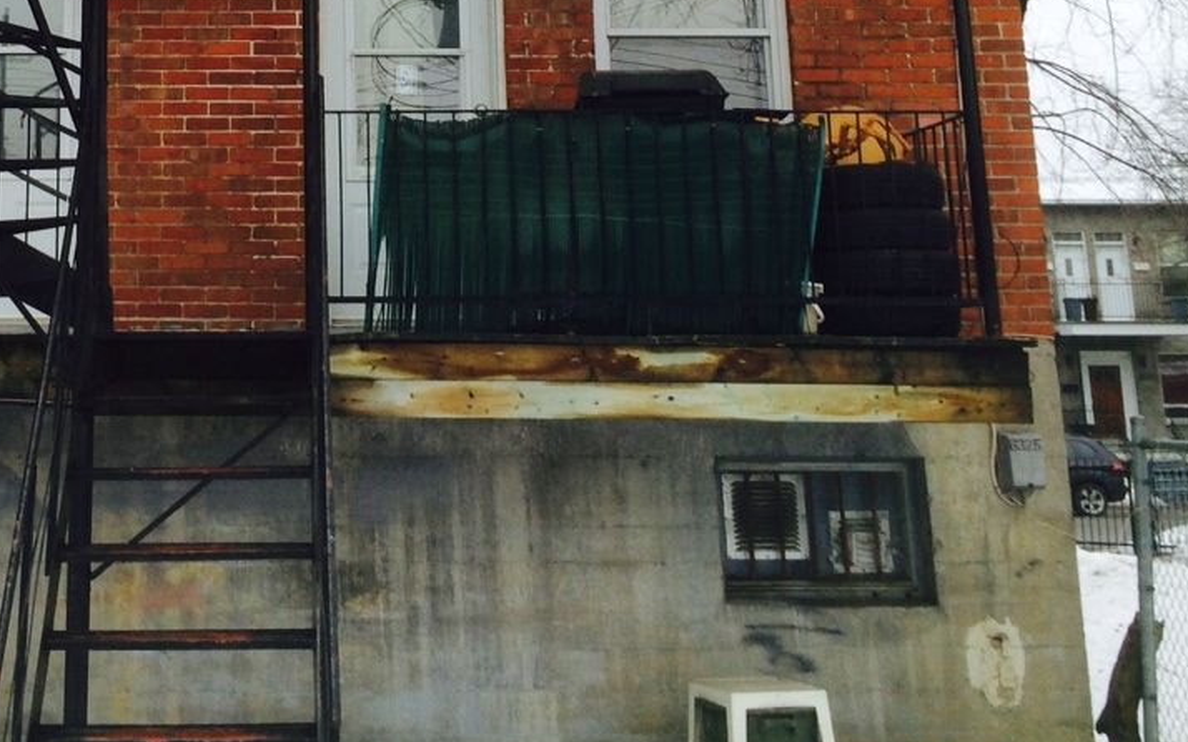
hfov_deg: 34.6
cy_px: -38
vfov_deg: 21.7
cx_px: 240
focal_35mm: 57
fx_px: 1845
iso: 40
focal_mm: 4.12
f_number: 2.2
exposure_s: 1/60
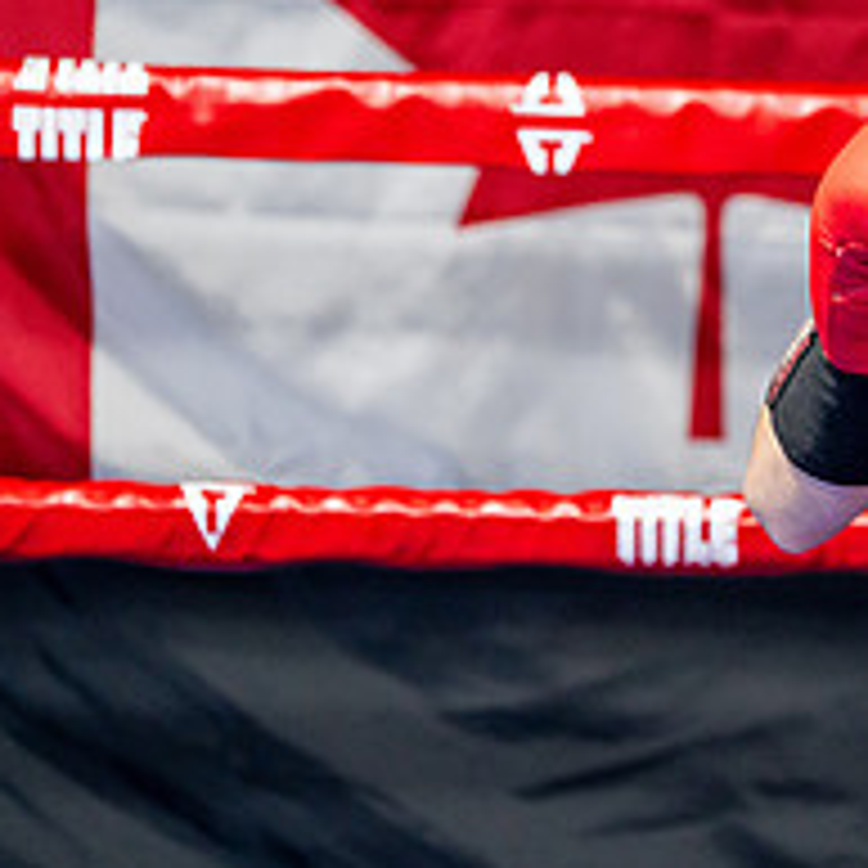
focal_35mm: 256
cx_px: 1079
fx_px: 7263
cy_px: 214
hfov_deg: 6.8
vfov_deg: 6.8
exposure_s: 1/500
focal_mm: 100
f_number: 2
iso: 3200
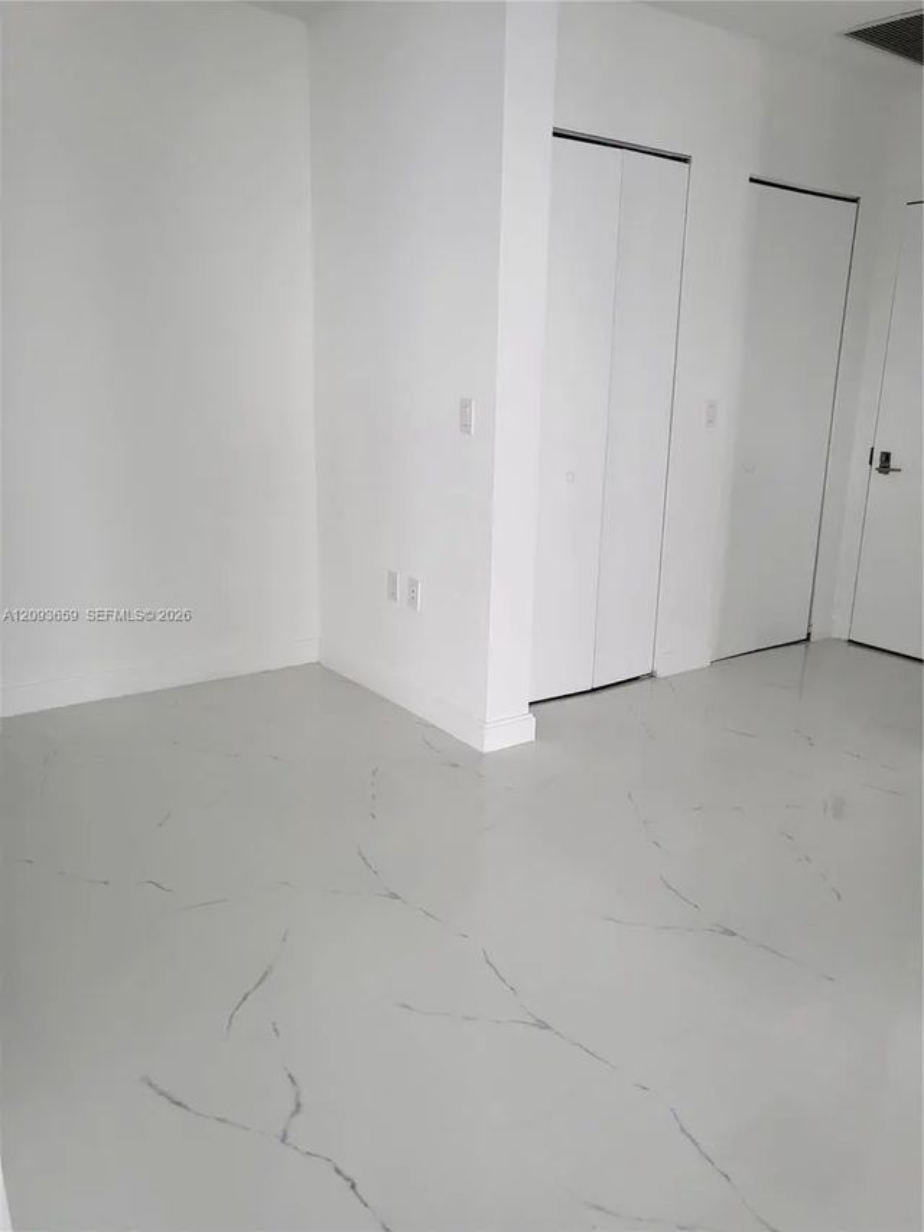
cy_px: 616
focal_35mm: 26
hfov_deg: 53.1
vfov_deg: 67.3
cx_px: 462
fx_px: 925
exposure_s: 1/120
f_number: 1.8
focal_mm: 4.25
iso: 160
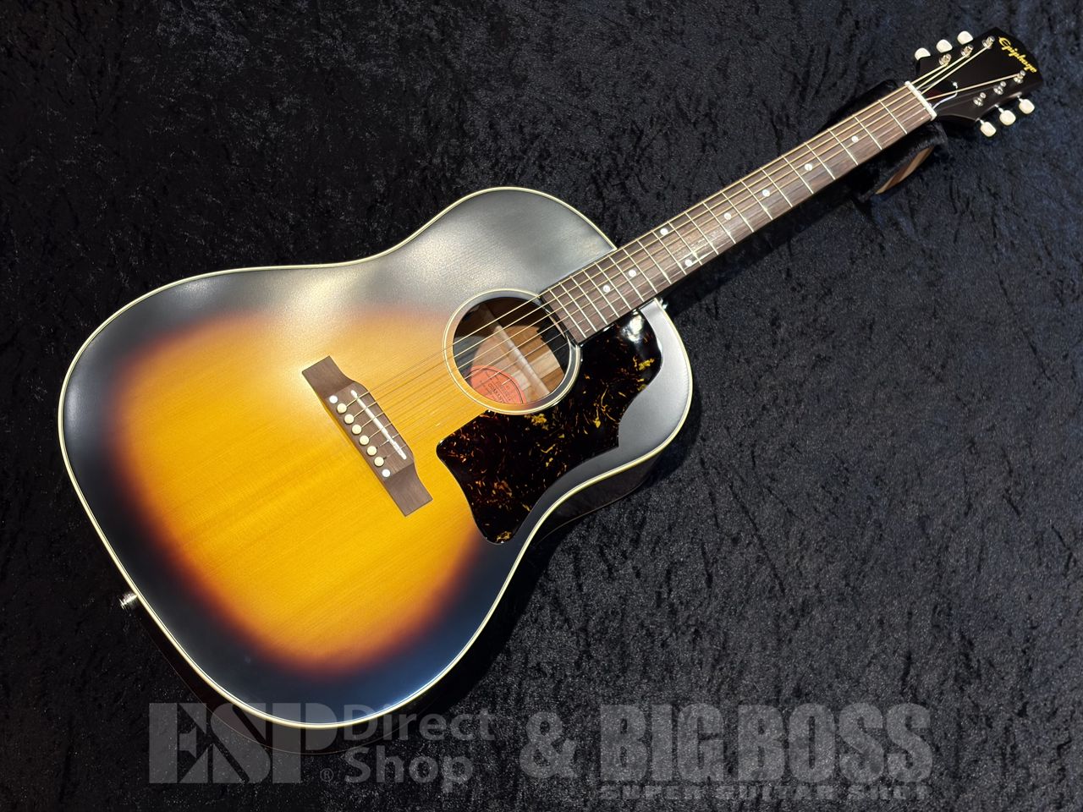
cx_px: 542
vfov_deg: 28.0
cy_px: 406
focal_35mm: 52
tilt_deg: -67.2
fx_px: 1627
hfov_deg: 36.8
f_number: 1.6
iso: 80
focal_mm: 5.96
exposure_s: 1/60
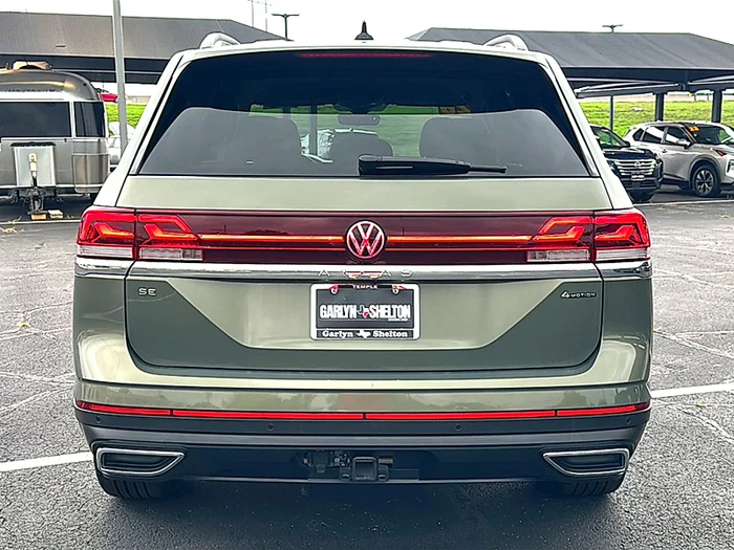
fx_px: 806
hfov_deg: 49.0
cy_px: 275
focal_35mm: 38
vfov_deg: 37.7
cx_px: 367
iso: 64
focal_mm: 6.86
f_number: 1.78
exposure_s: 1/113
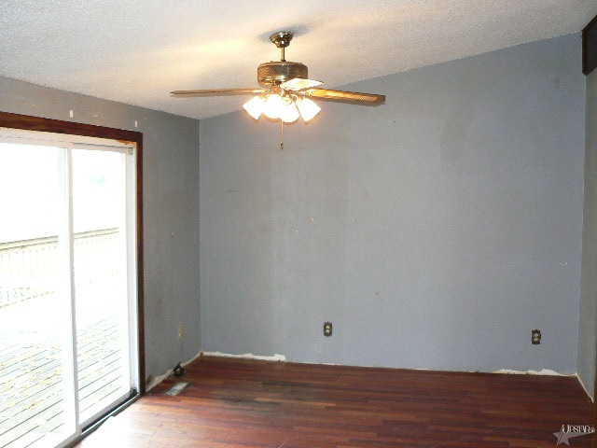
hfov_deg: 51.4
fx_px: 621
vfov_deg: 39.7
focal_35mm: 36
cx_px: 298
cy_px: 224
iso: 160
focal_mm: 6
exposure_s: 1/30
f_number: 2.8
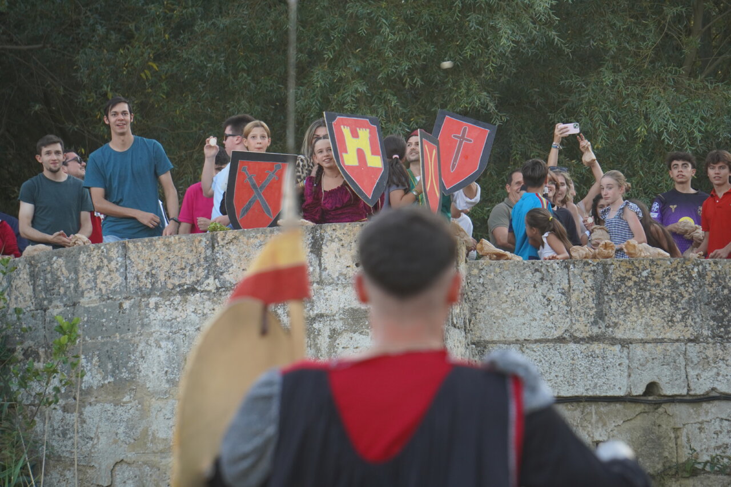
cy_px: 244
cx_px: 366
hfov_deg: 10.8
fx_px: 3867
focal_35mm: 190
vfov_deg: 7.2
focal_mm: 127
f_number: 5.6
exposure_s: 1/200
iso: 500
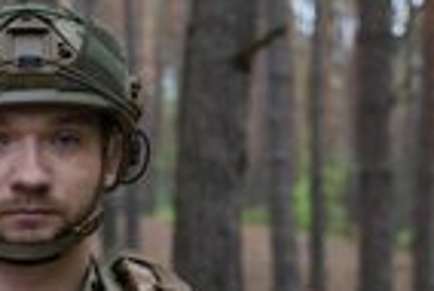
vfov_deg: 9.9
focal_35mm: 138
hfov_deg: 14.8
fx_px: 1665
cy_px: 326
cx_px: 153
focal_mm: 49
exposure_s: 1/125
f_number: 4
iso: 100
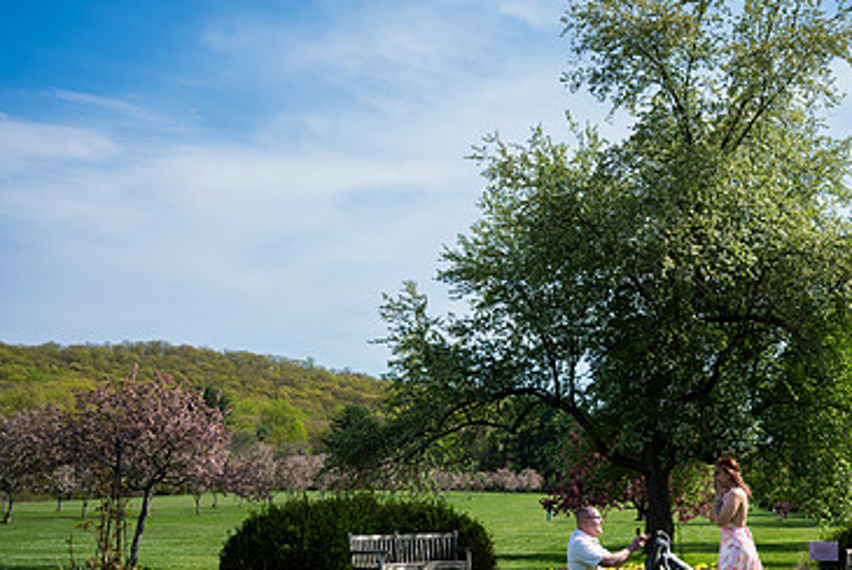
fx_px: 1137
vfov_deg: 28.1
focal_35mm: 48
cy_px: 291
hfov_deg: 39.4
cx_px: 690
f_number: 3.2
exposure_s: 1/2000
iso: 200
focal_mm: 28.5
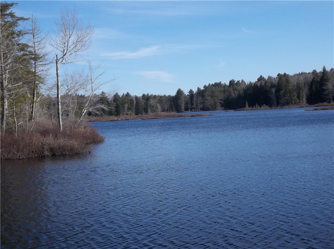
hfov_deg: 30.8
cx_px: 167
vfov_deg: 23.2
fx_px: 606
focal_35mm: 63
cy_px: 124
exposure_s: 1/320
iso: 80
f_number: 5.6
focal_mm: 11.2
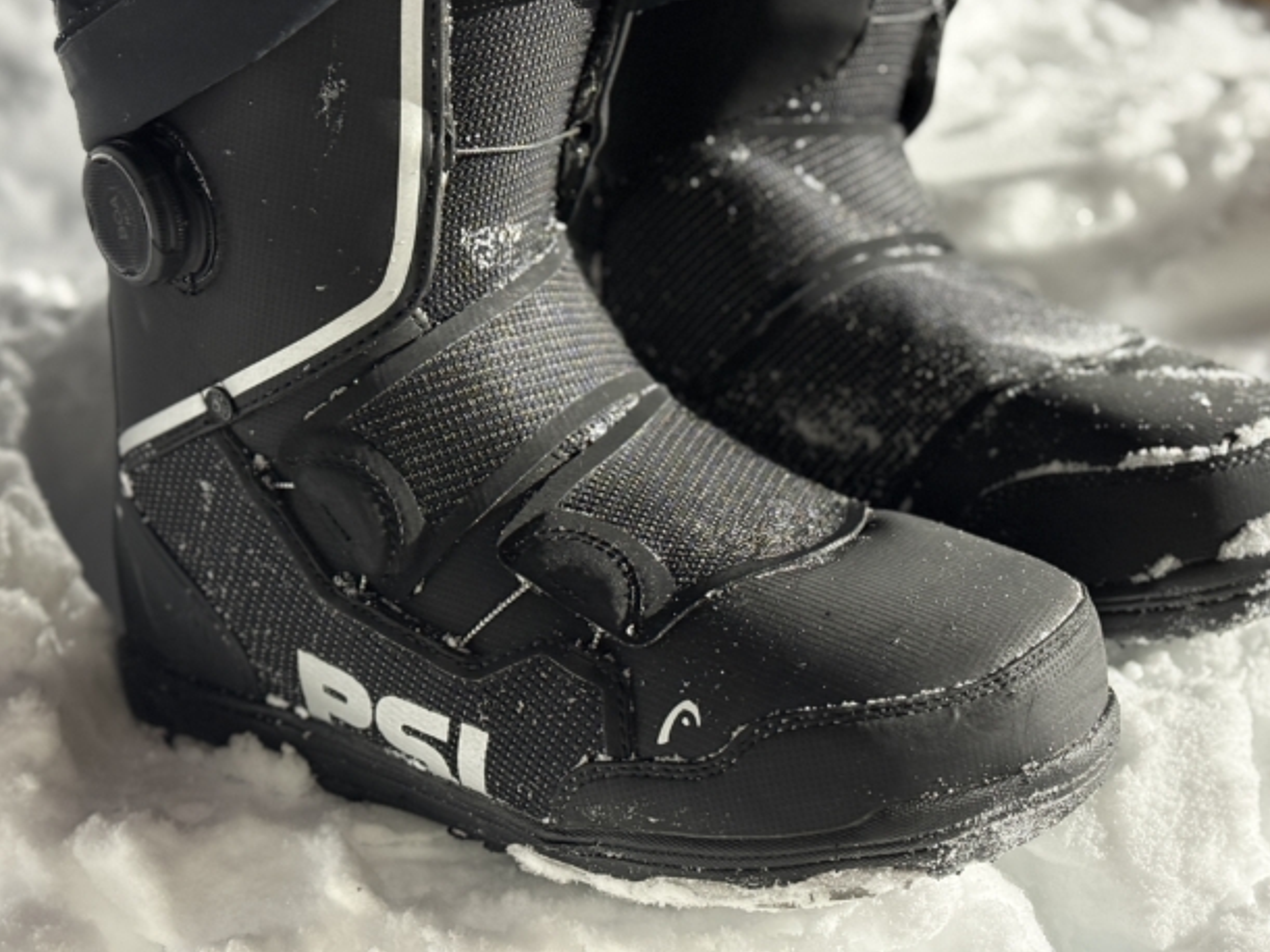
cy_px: 408
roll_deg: -1.9
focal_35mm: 55
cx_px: 711
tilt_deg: -24.2
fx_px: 2017
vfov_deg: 26.5
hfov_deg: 34.9
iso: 500
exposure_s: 1/40
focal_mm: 6.76
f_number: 1.78
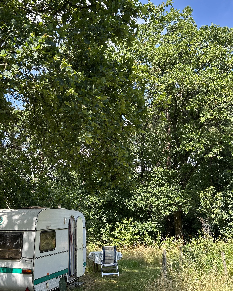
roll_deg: +0.4
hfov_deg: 37.8
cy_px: 126
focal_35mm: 39
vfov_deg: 46.7
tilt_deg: +17.5
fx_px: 336
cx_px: 76
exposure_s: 1/859
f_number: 1.5
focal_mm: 5.7
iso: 50
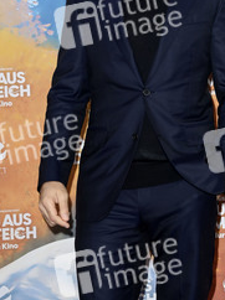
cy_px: 82
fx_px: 1242
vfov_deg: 13.8
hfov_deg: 10.3
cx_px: 154
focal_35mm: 143
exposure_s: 1/250
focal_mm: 90
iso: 640
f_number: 5.6
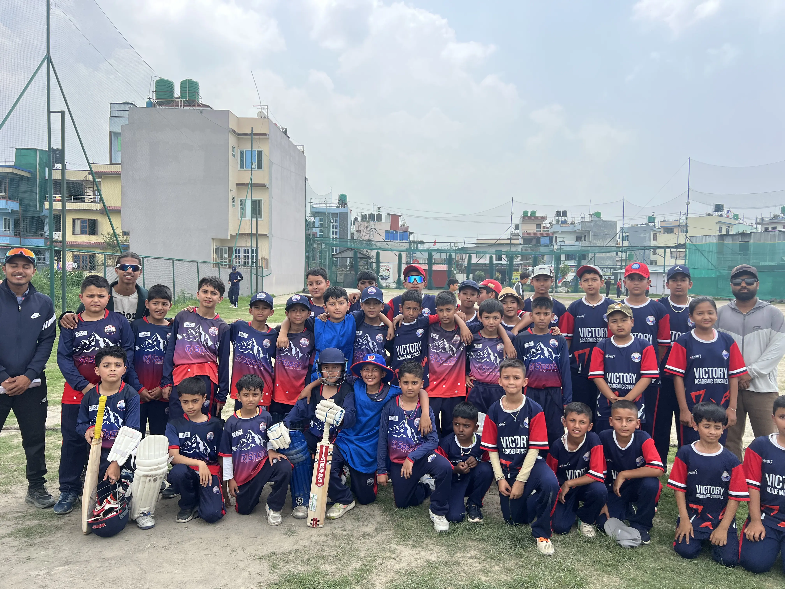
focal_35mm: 26
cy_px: 294
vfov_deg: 53.1
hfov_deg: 67.3
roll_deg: -1.1
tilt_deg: -2.3
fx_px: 590
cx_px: 392
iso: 50
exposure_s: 1/1779
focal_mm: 5.7
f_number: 1.5
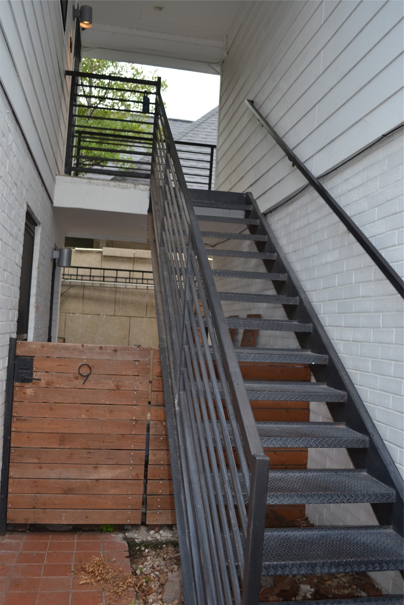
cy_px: 302
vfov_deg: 57.2
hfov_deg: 40.0
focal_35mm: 33
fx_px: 555
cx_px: 202
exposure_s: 1/160
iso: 100
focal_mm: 22
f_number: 4
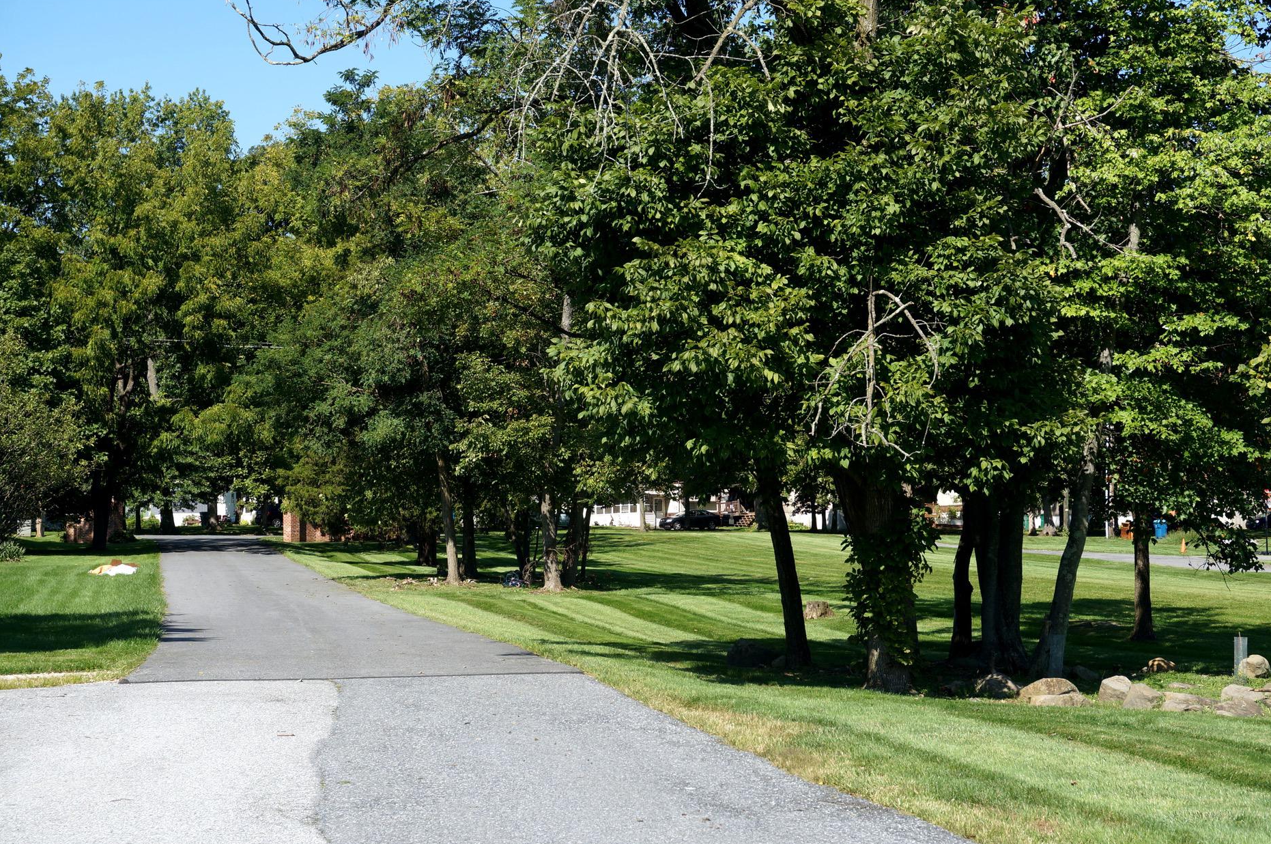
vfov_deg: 20.6
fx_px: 2327
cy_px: 433
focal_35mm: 66
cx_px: 676
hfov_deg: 30.5
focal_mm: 40
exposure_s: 1/160
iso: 100
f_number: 8
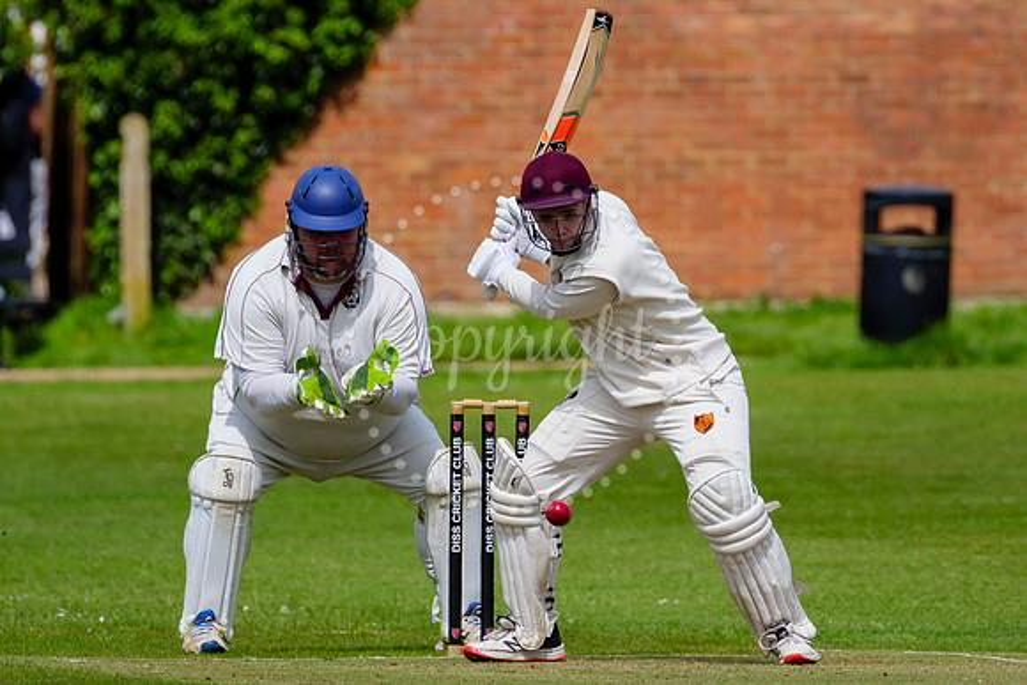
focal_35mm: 866
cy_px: 323
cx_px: 514
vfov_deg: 1.6
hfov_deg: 2.4
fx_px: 24700
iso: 250
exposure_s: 1/2000
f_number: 5.6
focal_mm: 400
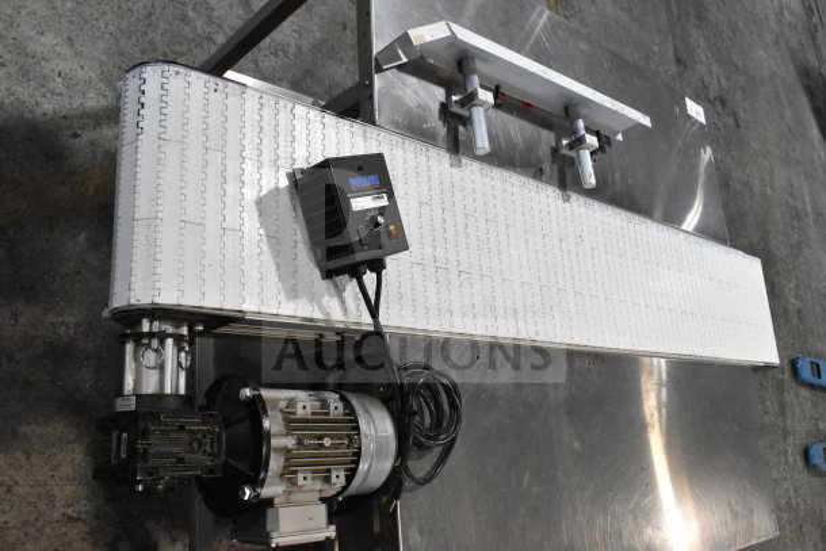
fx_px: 688
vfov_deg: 43.6
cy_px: 276
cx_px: 413
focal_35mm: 30
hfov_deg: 61.9
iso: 6400
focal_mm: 20
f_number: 11
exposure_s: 1/500
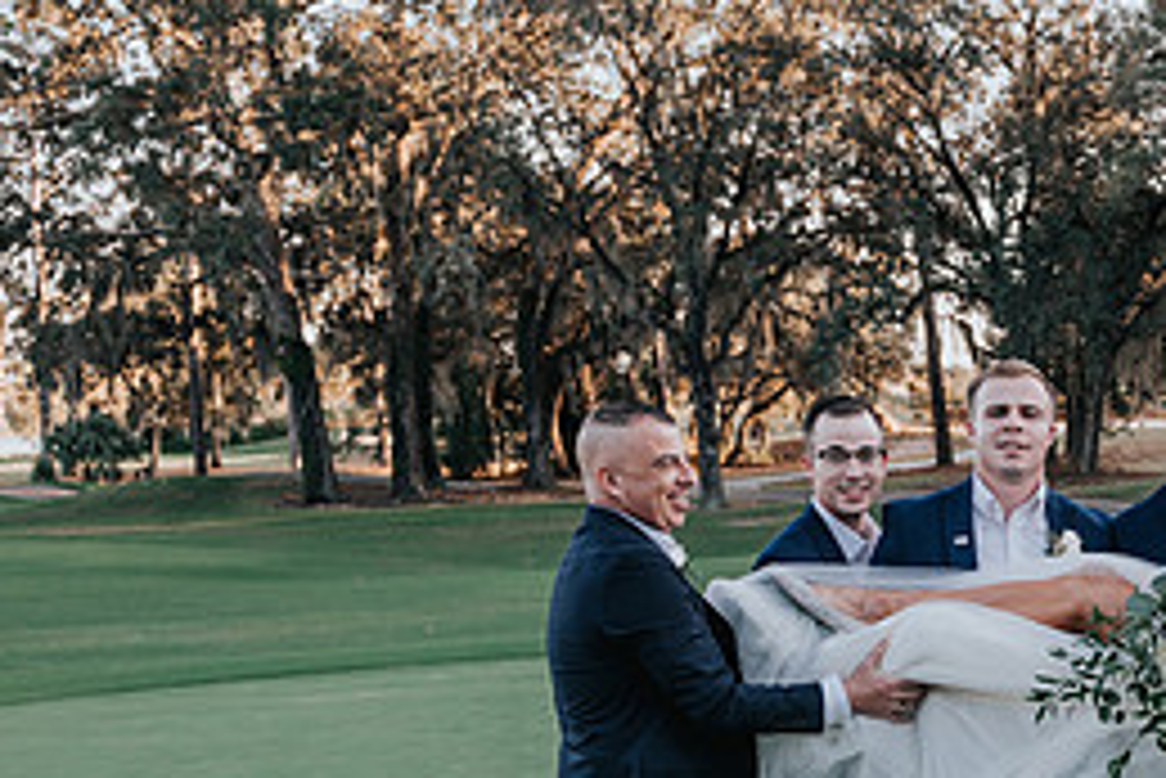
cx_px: 1229
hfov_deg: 28.2
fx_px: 2139
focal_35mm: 66
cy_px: 817
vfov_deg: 19.9
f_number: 4.5
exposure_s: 1/200
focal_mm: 24
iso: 200
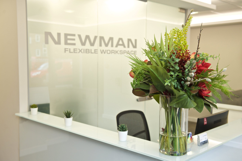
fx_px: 269
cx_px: 121
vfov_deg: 33.4
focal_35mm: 40
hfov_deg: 48.5
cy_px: 80
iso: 800
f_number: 8
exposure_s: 1/40
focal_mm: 40
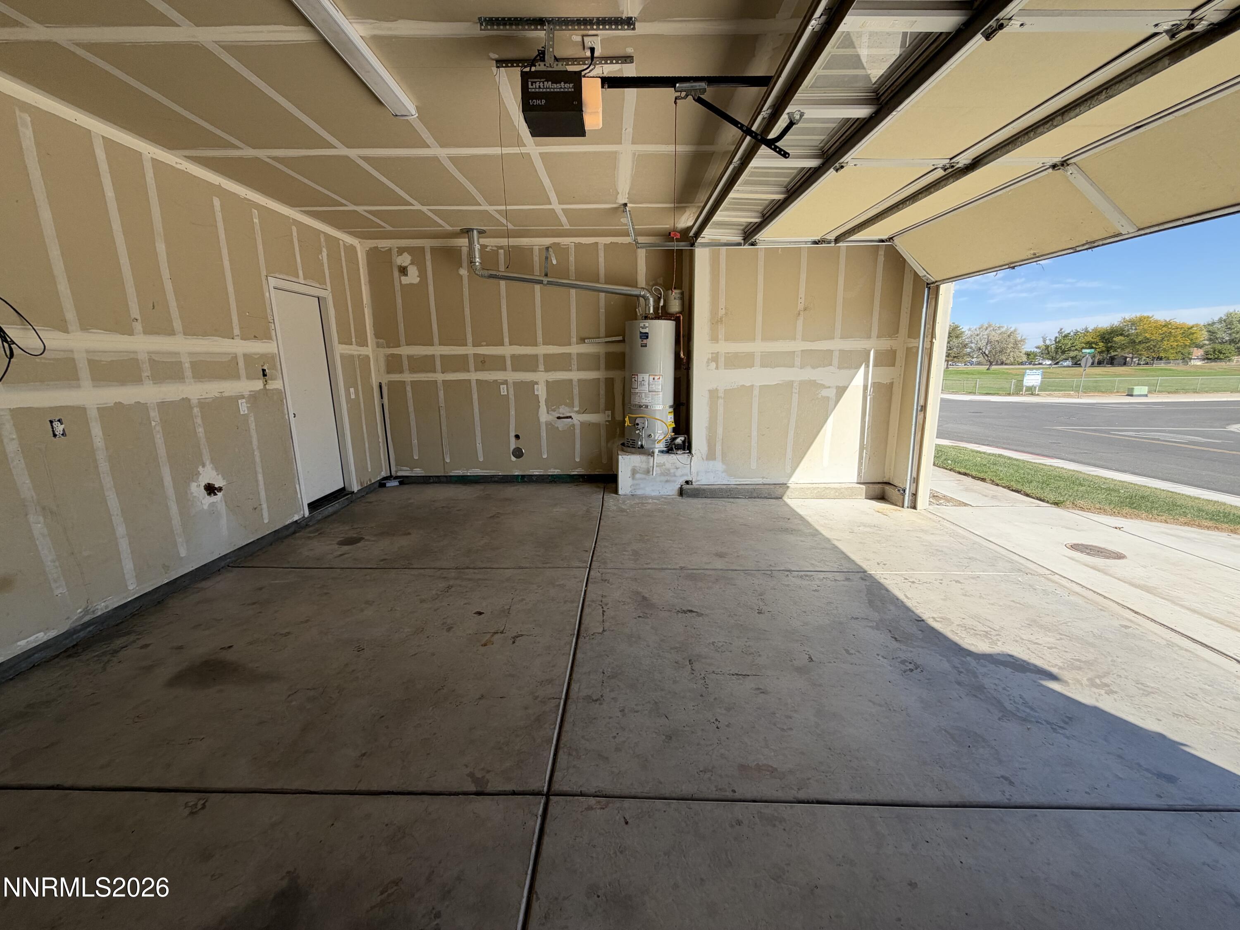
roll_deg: +0.8
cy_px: 465
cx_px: 620
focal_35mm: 14
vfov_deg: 85.7
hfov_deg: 102.1
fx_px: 502
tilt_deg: -11.8
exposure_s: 1/502
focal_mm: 2.22
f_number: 2.2
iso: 50
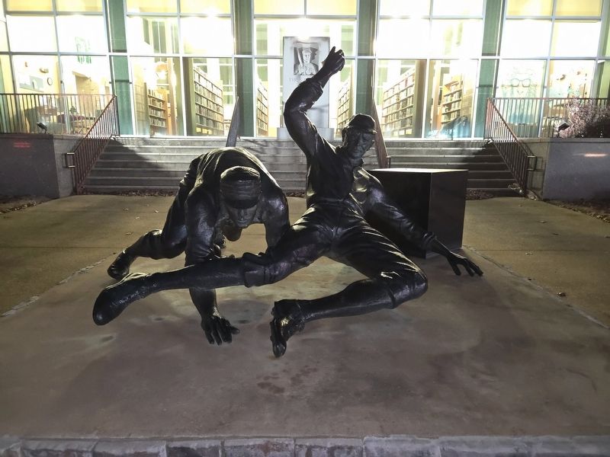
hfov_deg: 73.9
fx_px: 405
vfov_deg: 58.9
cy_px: 228
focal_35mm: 23
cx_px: 305
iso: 1000
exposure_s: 1/12
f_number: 1.8
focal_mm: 5.4
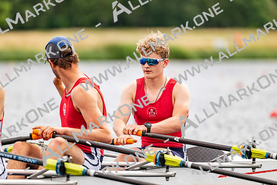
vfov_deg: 3.4
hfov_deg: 5.2
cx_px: 138
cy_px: 92
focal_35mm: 400
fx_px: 3078
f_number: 4.5
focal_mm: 400
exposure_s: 1/2500
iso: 560
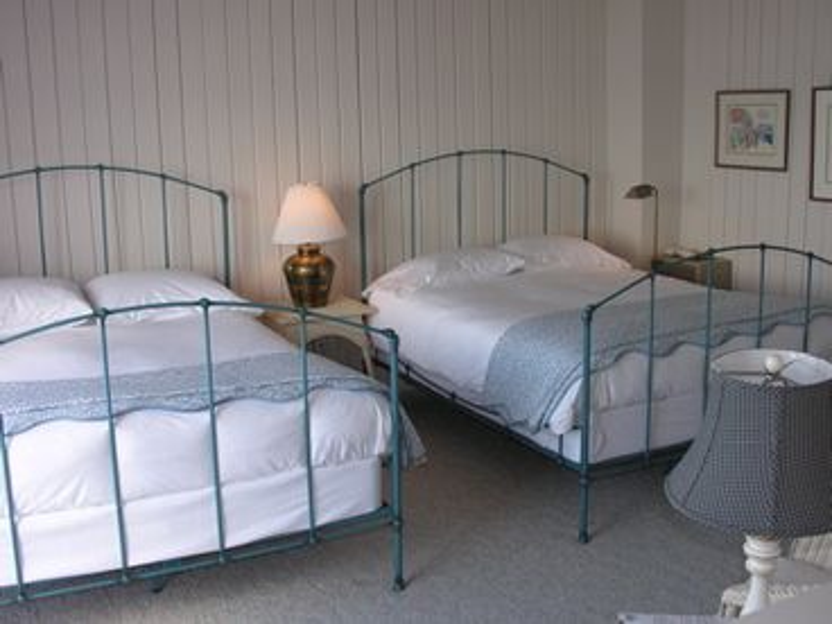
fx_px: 841
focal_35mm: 35
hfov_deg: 52.6
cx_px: 416
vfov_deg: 40.7
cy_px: 312
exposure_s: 1/56
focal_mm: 8.9
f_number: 3.2
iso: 50
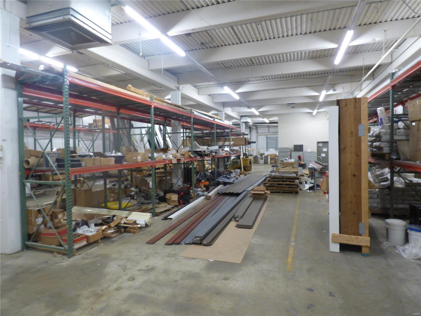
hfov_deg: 81.7
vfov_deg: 66.0
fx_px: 243
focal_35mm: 20
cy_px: 158
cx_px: 210
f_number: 2.8
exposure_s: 1/15
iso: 400
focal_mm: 3.58
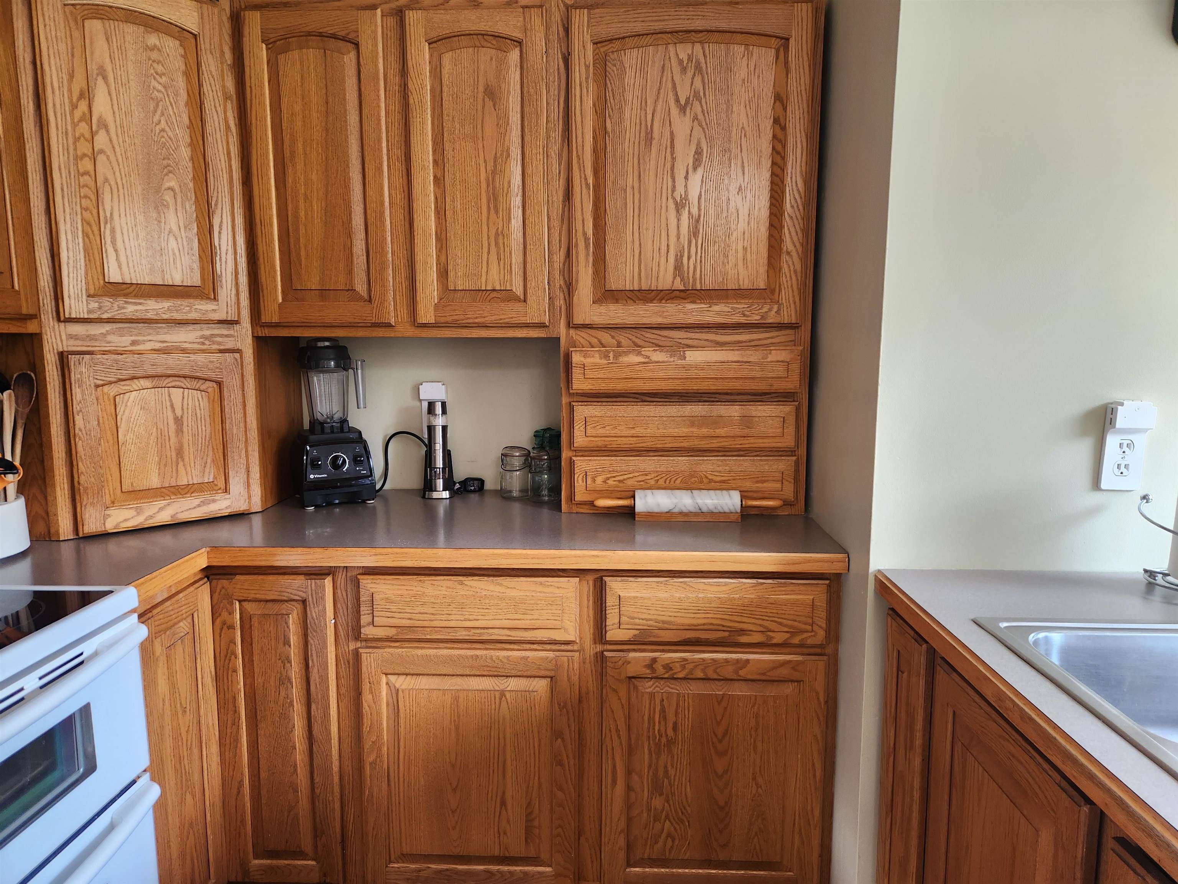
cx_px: 589
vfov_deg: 58.9
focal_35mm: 23
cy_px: 442
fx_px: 783
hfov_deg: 73.9
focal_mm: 5.4
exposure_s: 1/120
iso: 125
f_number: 1.8
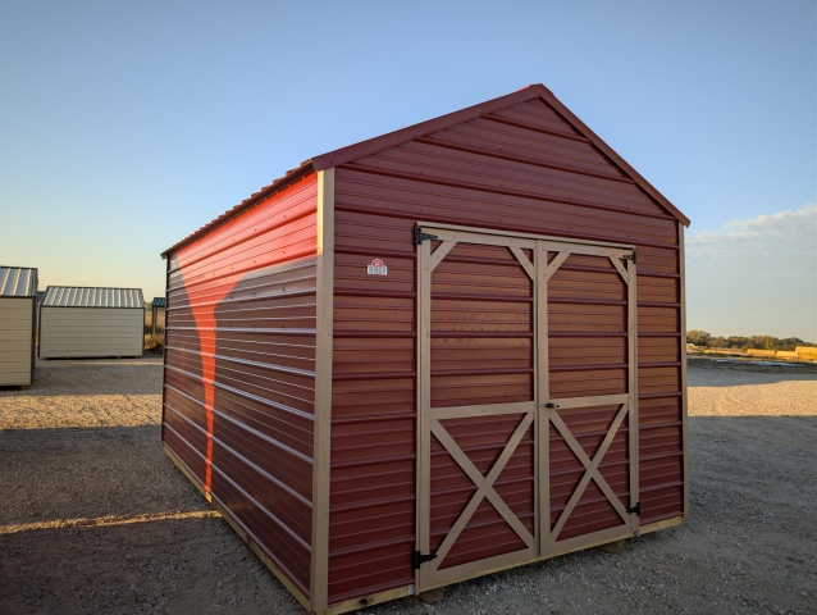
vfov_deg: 56.9
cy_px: 308
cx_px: 408
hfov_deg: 71.5
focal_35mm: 24
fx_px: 567
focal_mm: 6.9
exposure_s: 1/310
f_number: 1.68
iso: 21
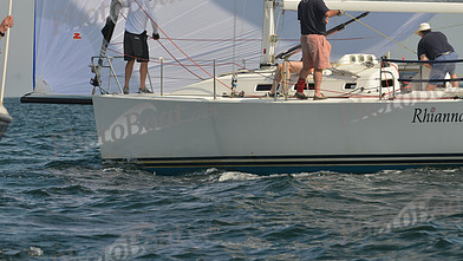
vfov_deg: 3.9
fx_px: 3808
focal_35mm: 310
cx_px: 279
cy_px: 49
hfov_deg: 7.0
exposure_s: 1/1250
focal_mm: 200
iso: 320
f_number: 7.1
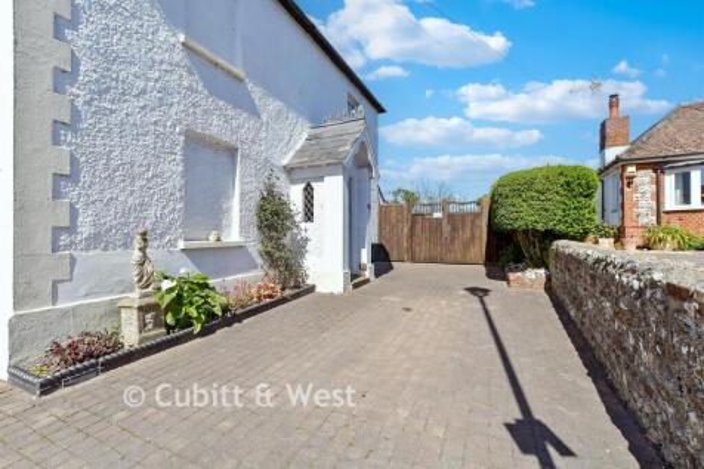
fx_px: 293
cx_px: 352
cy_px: 234
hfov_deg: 100.4
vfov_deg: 77.3
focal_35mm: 15
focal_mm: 10
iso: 160
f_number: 8
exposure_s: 1/500
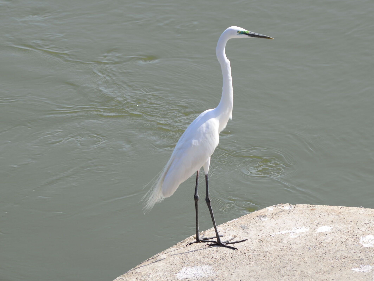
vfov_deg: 2.7
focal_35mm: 542
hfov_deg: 3.7
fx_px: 5855
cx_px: 208
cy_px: 140
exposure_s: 1/400
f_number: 8
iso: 200
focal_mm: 500
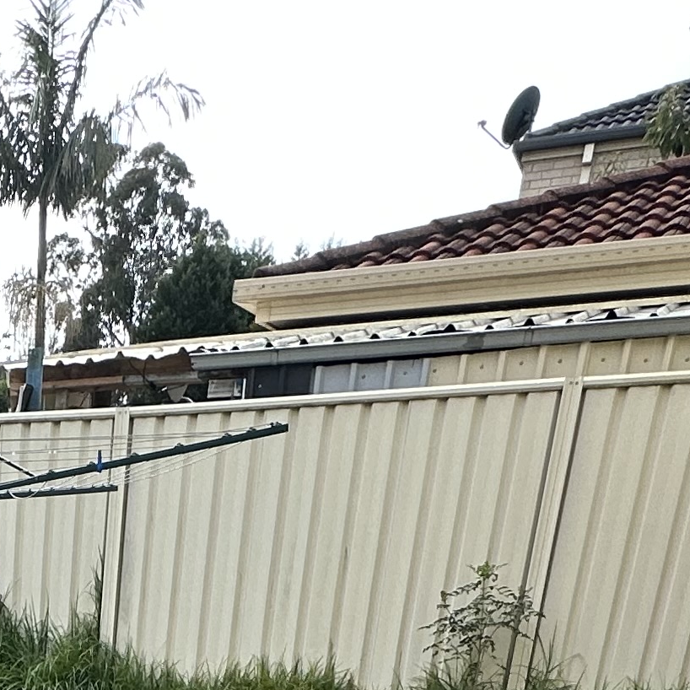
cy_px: 1229
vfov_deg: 20.4
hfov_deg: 25.4
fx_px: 1376
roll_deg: +1.5
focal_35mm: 61
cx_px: -134
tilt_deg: -24.7
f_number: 2.2
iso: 40
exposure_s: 1/295
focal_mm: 2.22
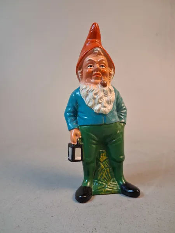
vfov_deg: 65.3
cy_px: 116
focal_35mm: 27
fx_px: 182
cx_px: 88
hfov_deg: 51.4
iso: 400
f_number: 1.8
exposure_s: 1/50
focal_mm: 4
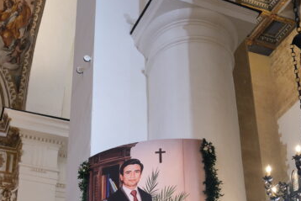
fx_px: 569
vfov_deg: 19.6
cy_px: 191
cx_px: 140
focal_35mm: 68
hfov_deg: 29.6
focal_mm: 23
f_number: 2.8
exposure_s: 1/160
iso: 1250
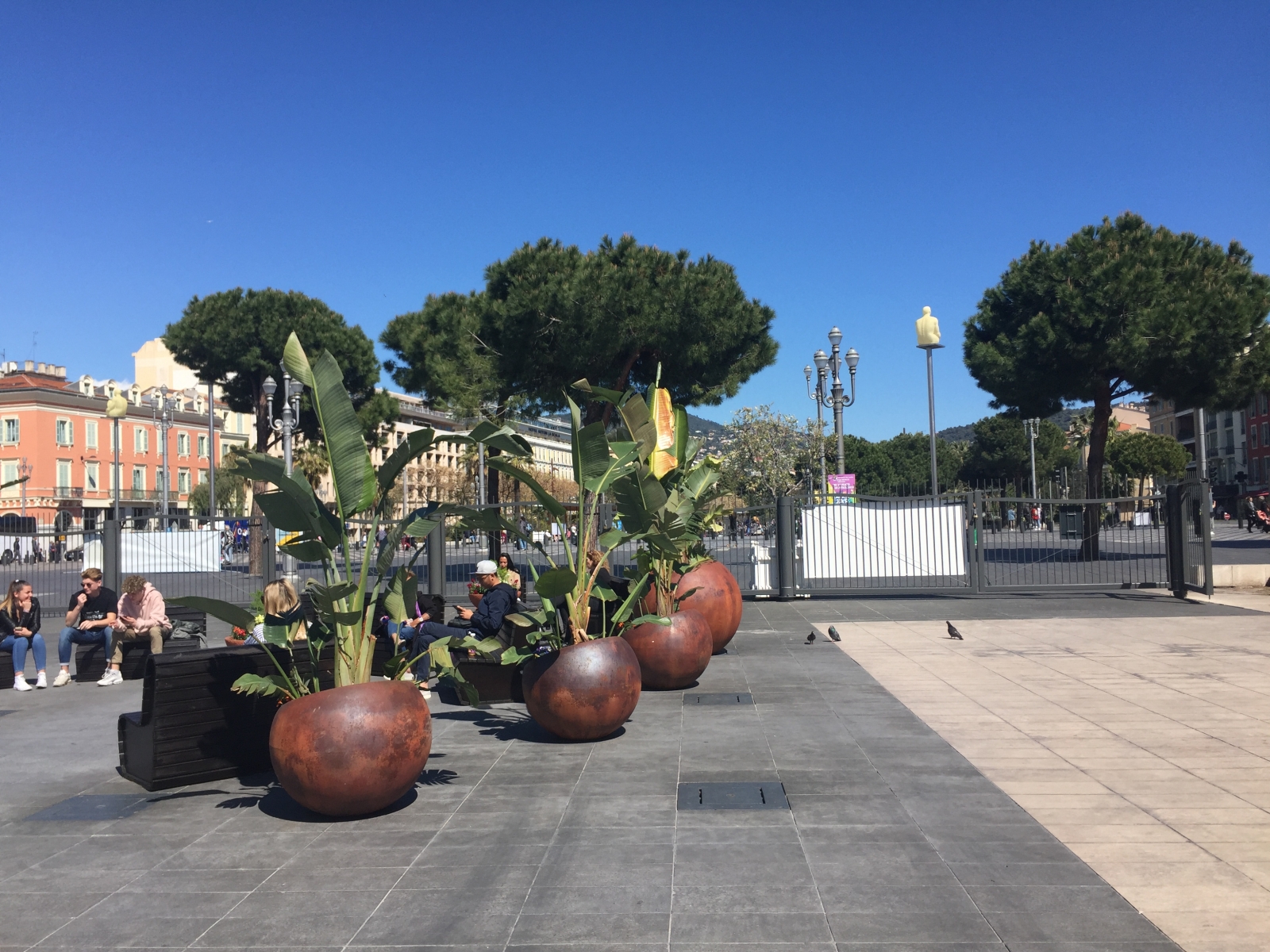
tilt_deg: +3.6
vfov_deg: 48.2
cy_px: 476
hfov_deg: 61.7
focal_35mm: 29
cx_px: 635
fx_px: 1064
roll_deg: +1.5
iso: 32
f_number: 2.2
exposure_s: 1/1980
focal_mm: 4.15
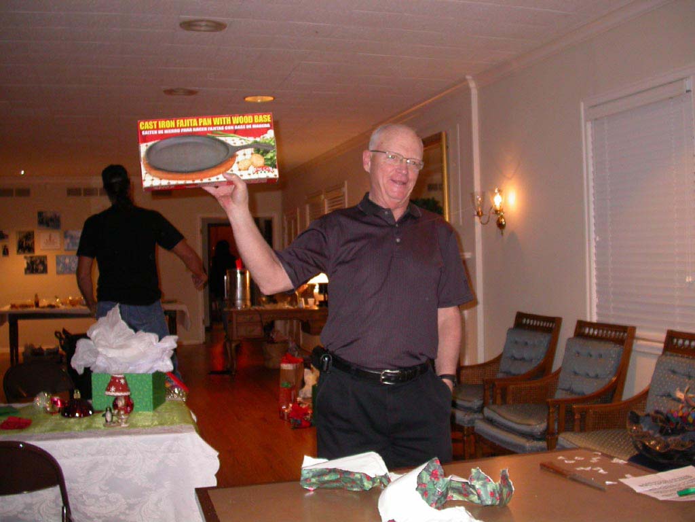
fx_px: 763
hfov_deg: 49.0
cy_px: 261
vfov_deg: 37.7
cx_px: 348
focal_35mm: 38
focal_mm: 7.85
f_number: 2.6
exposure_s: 1/60
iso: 200
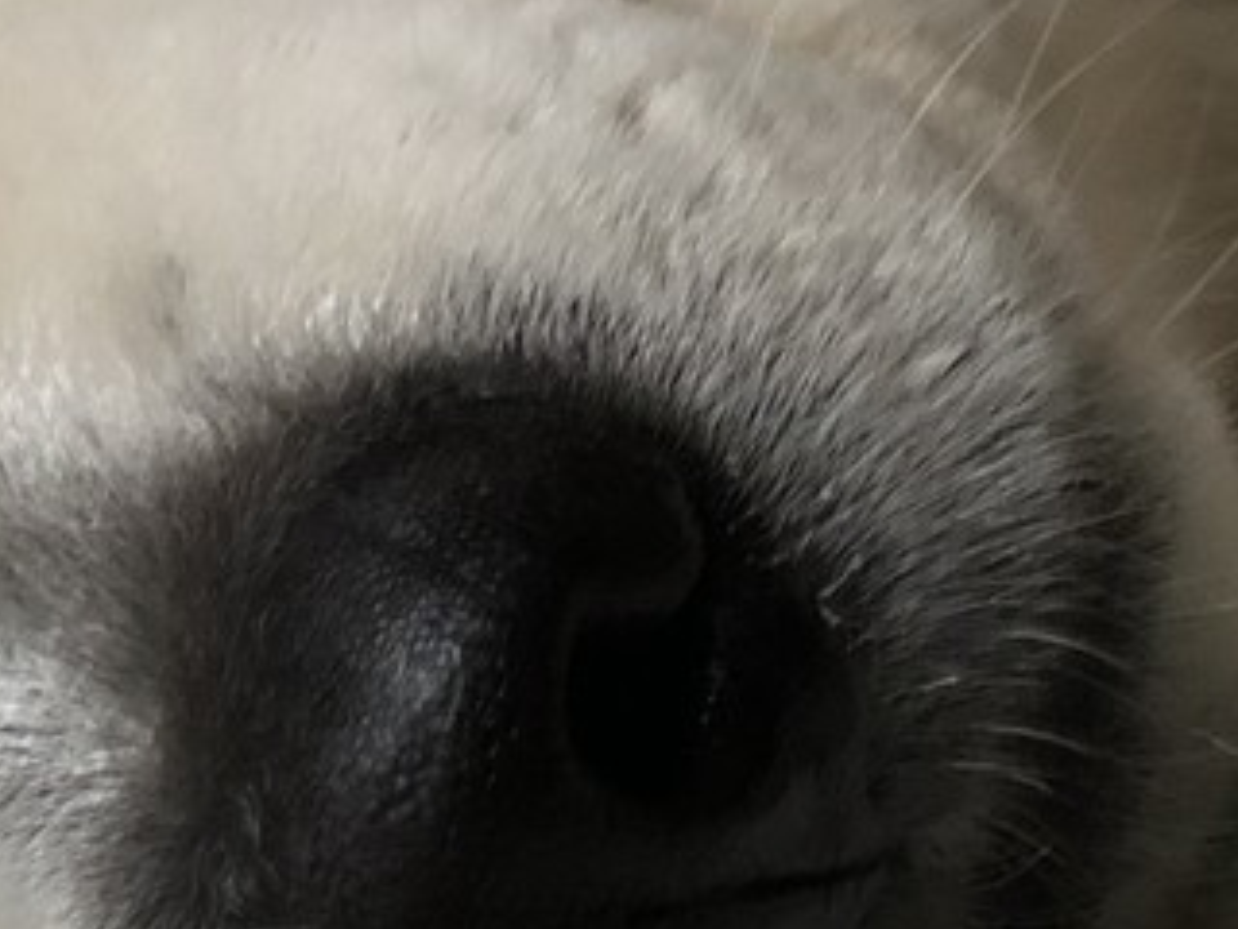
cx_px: 557
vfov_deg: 14.1
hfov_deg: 18.7
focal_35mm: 105
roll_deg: +1.0
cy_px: 364
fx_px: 3755
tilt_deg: -20.1
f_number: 1.8
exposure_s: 1/4
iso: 100
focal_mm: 4
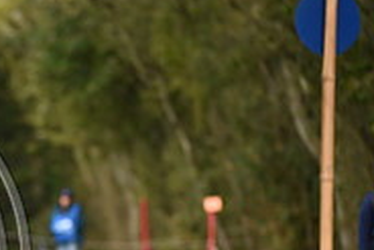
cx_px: -201
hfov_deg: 2.6
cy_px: 238
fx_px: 8182
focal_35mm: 787
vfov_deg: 1.8
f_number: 5
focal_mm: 250
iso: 900
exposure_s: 1/1250
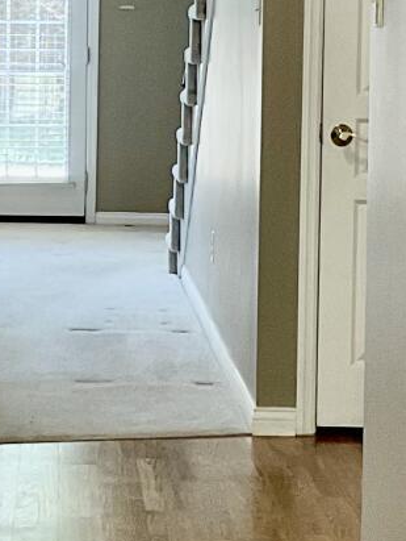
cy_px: 128
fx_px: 2202
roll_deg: -1.4
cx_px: 49
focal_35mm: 141
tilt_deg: -3.5
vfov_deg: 13.9
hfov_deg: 10.5
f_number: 1.8
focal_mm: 3
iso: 100
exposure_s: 1/60
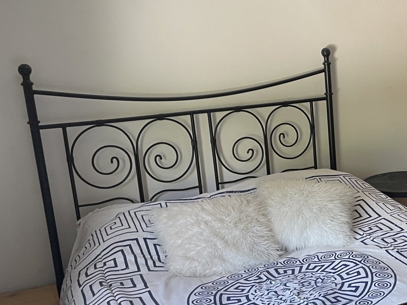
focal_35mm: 54
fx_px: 635
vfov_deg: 27.0
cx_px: 409
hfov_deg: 32.6
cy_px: 178
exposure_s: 1/67
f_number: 1.6
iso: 125
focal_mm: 4.2
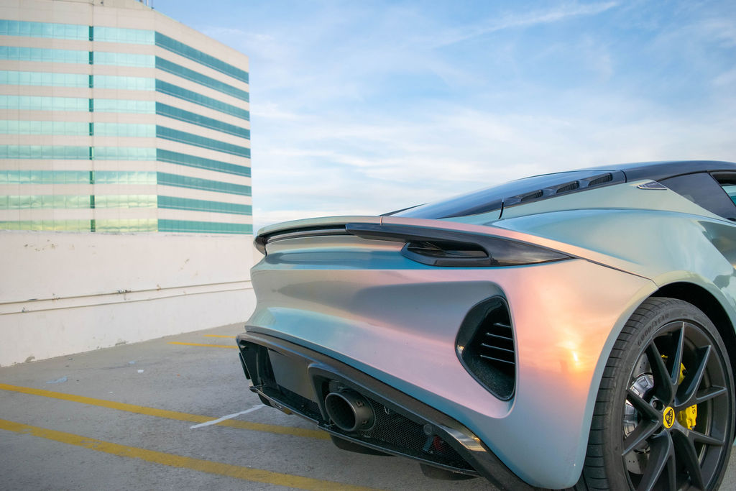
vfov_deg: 47.9
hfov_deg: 67.4
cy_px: 246
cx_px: 368
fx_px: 552
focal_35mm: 27
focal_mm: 18
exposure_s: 1/1000
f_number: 4
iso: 400
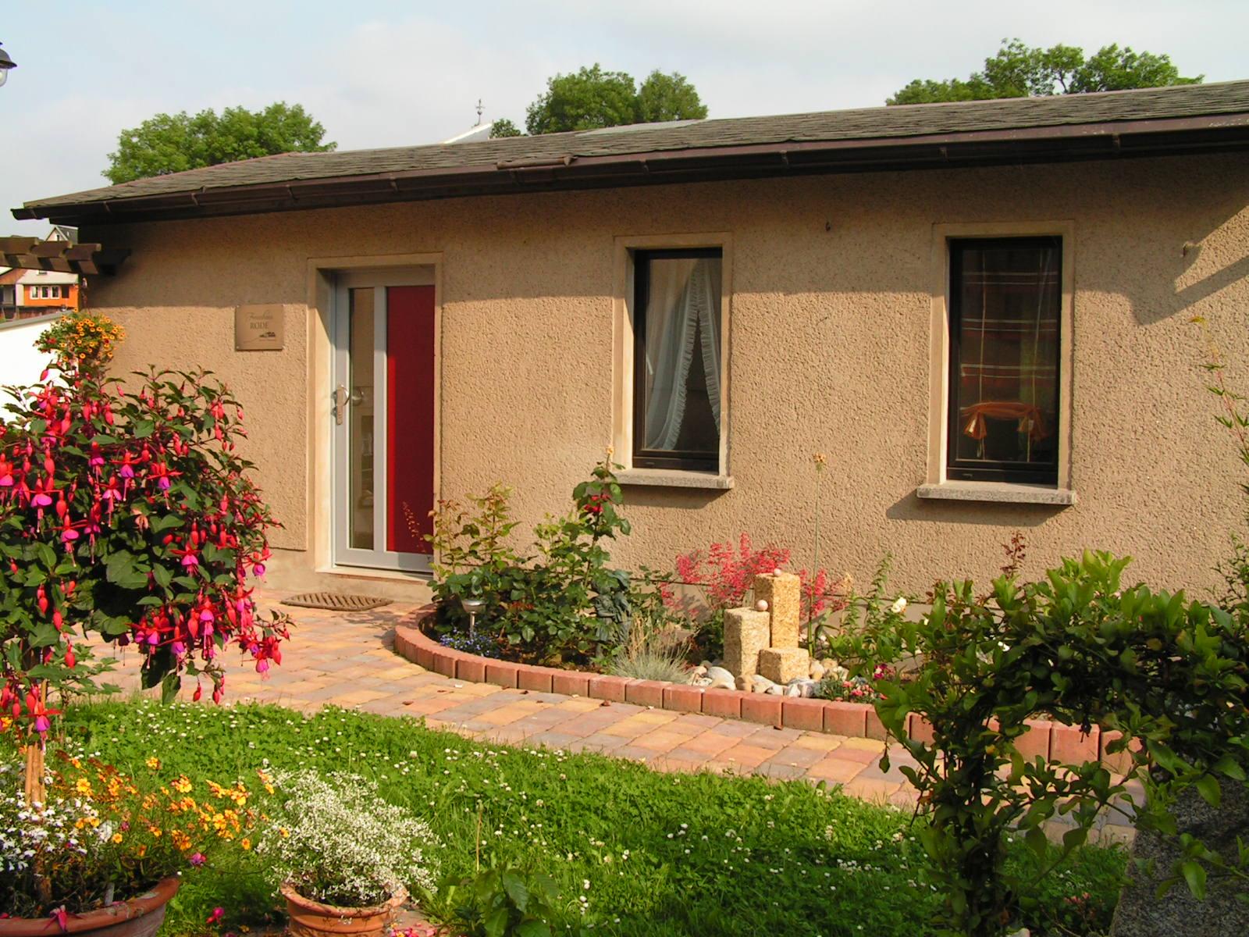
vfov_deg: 37.7
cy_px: 468
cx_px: 624
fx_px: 1371
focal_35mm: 38
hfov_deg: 49.0
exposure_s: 1/200
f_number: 5.6
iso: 50
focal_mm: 6.3
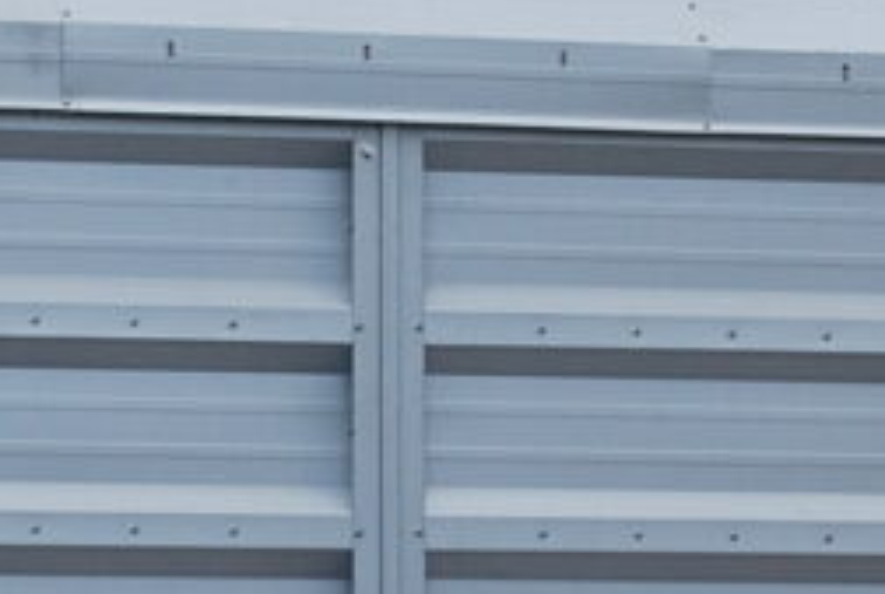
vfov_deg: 4.1
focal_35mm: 335
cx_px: 225
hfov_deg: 6.1
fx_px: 8251
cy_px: 518
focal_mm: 55
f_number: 5.6
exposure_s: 1/125
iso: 200
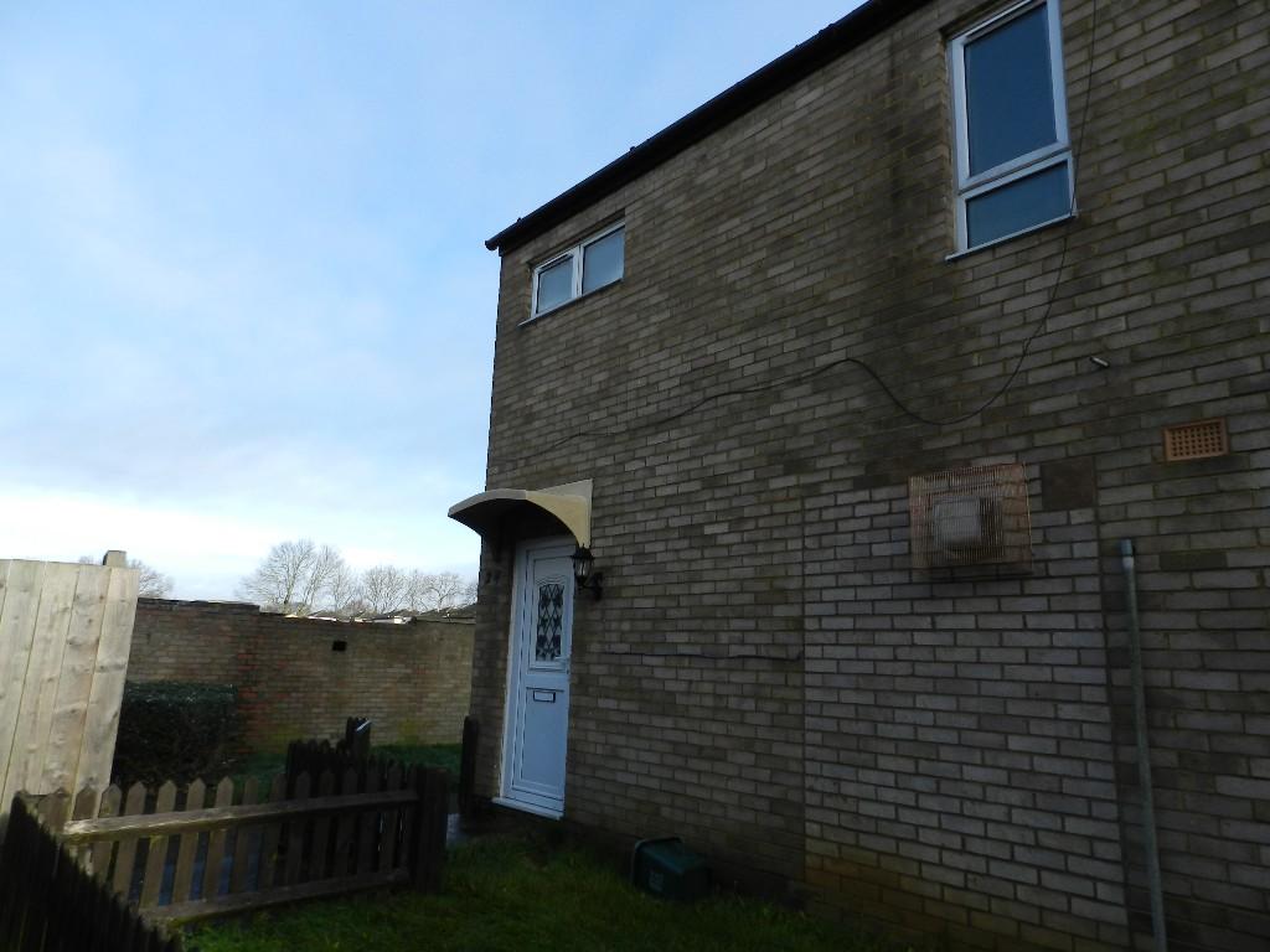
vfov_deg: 58.9
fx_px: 844
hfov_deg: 73.9
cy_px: 476
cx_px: 635
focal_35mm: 23
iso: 160
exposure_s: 1/640
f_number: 3.4
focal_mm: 4
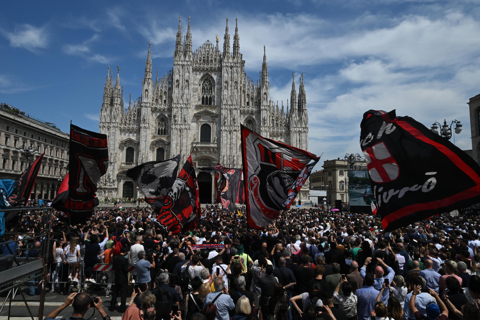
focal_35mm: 23
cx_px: 240
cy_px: 160
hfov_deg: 76.1
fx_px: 307
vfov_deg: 55.1
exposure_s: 1/400
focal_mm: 23
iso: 640
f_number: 22
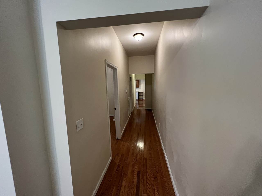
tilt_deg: -7.1
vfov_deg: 89.9
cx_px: 131
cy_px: 98
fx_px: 98
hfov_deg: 106.2
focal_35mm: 13
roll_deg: +0.4
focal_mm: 1.57
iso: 400
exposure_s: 1/60
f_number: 1.8
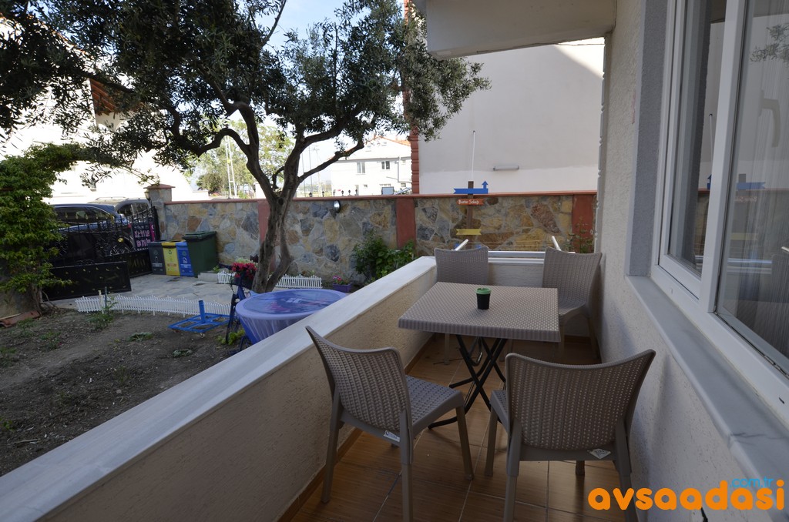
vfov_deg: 67.1
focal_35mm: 18
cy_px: 261
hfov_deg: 90.1
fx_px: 394
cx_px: 394
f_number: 8
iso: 200
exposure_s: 1/250
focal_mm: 12
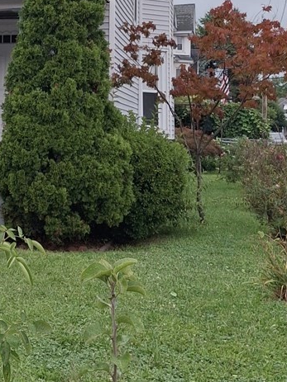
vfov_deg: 23.3
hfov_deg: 16.7
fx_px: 918
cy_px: 97
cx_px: -98
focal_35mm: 83
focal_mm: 4.69
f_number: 1.8
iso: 32
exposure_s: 1/120
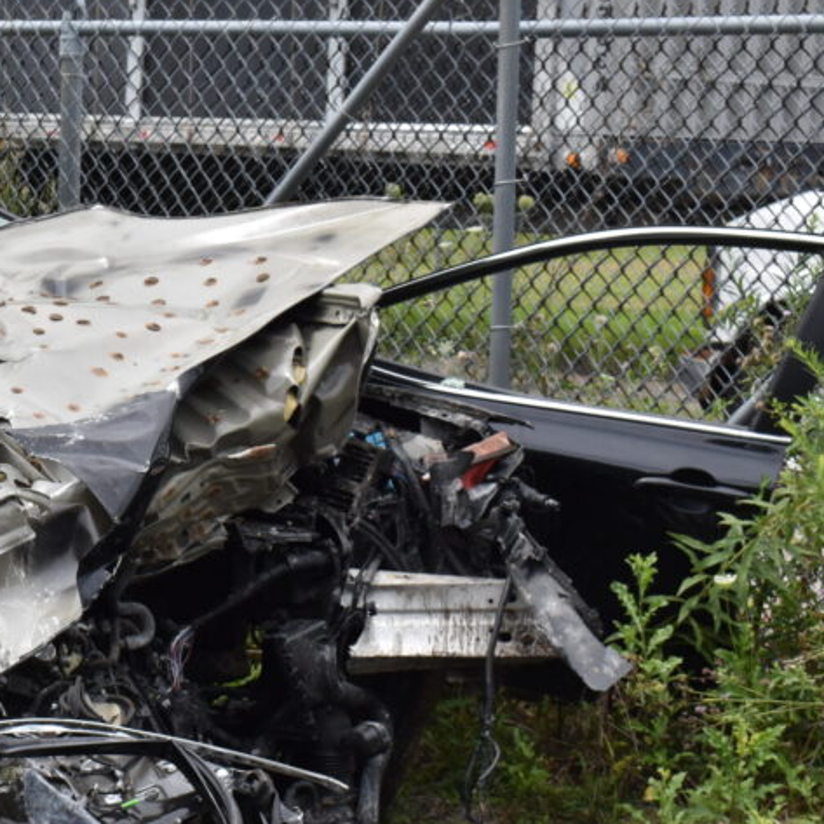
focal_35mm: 113
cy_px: 533
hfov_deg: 14.9
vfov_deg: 15.4
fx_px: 3045
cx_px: -176
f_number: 8
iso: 400
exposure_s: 1/800
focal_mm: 35
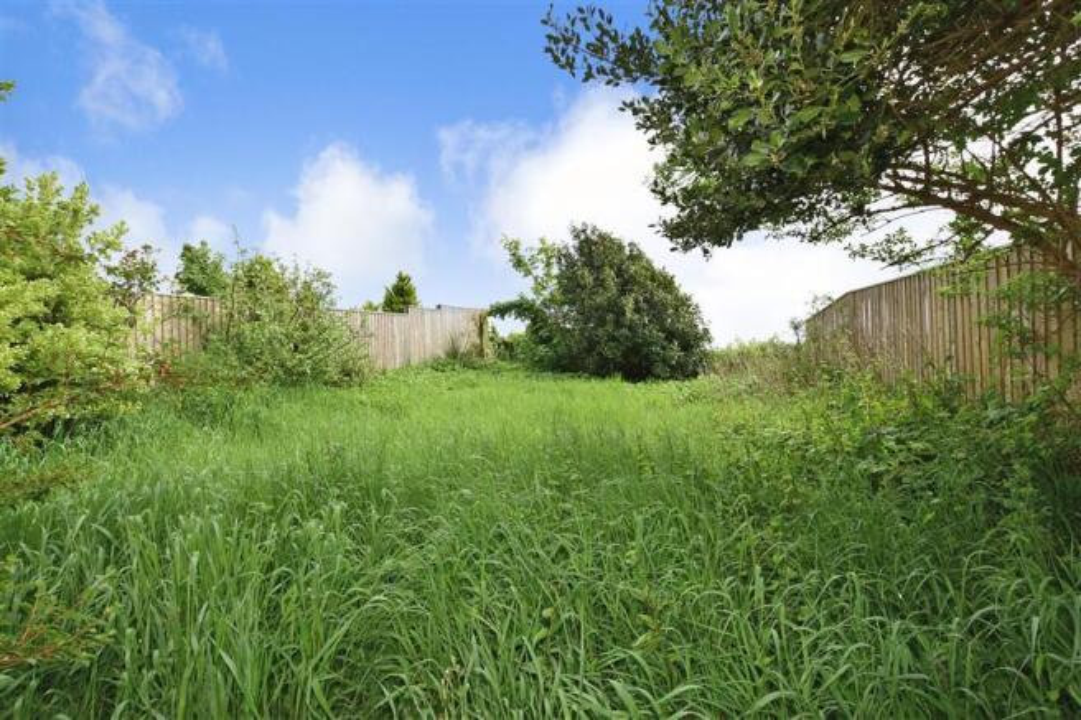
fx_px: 450
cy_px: 360
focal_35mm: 15
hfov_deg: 100.4
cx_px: 540
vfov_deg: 77.3
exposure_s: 1/200
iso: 200
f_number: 11
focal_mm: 10
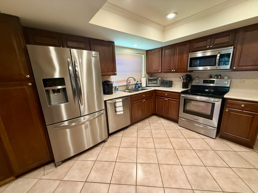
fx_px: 104
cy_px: 96
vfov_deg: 85.7
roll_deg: +2.3
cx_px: 129
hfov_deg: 102.1
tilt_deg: -12.5
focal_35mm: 14
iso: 400
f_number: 2.2
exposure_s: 1/60
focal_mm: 2.22
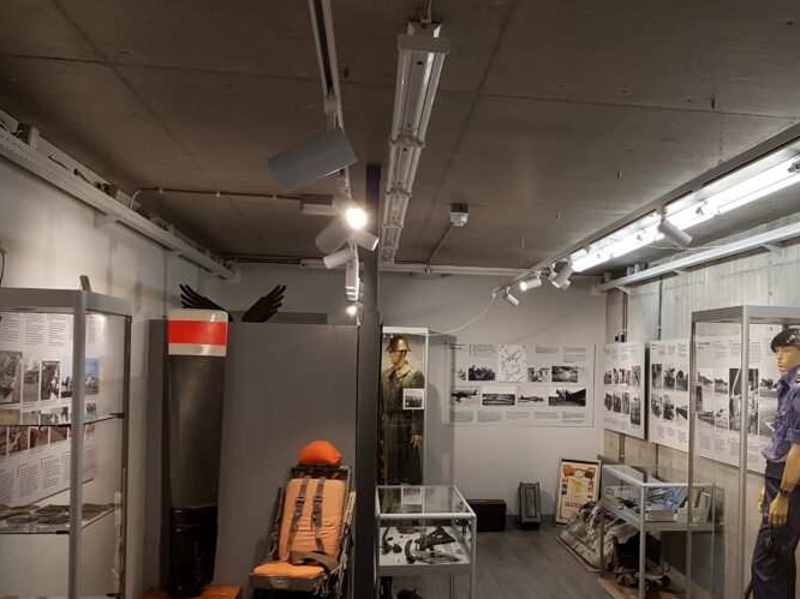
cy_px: 382
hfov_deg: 45.6
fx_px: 924
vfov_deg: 35.7
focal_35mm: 40
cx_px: 575
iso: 80
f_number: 1.7
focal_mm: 4.2
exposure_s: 1/100
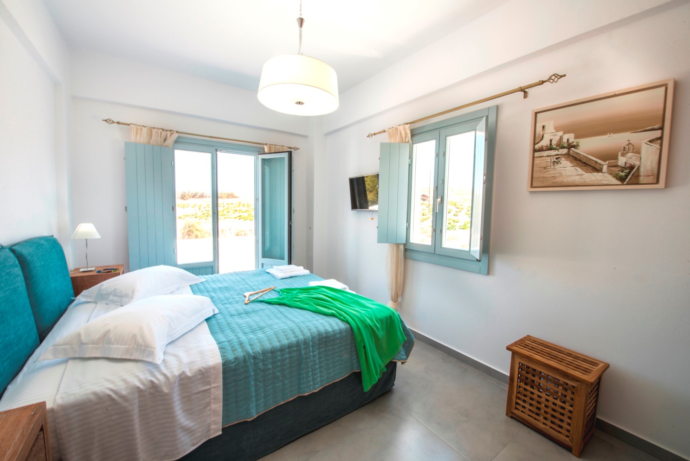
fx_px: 268
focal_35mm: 14
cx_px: 345
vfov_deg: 81.3
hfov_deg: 104.2
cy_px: 230
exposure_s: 1/4
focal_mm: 14
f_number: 22
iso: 100
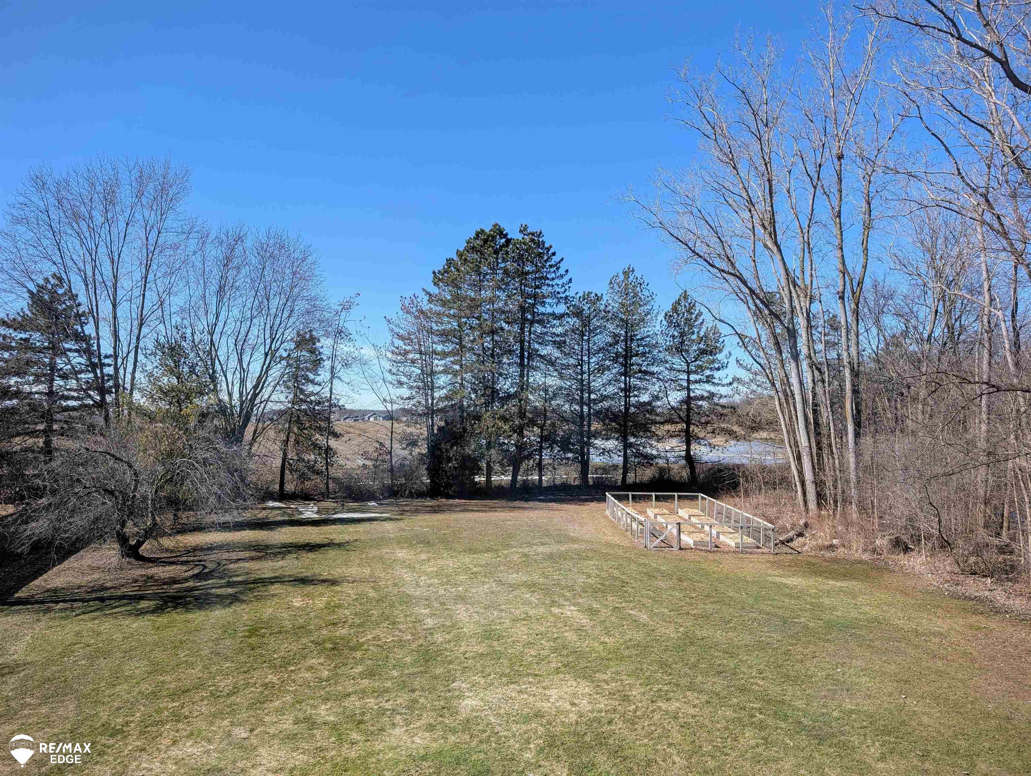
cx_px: 516
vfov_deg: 56.9
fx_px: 716
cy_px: 388
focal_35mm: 24
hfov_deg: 71.5
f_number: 1.68
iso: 19
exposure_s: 1/615
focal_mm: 6.9
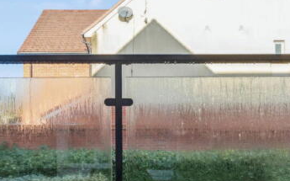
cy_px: 138
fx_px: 245
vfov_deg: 39.3
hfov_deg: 60.5
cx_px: 111
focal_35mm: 31
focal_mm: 16
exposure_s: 1/250
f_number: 8
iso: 640
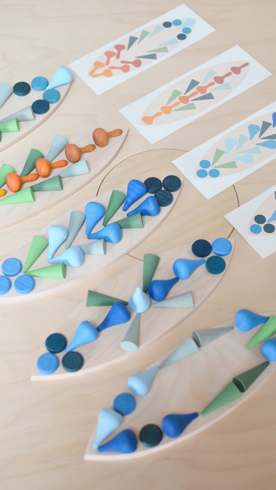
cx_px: 148
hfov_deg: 21.6
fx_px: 722
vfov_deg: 37.5
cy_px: 247
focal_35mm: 56
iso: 400
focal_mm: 35
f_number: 1.8
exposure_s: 1/100
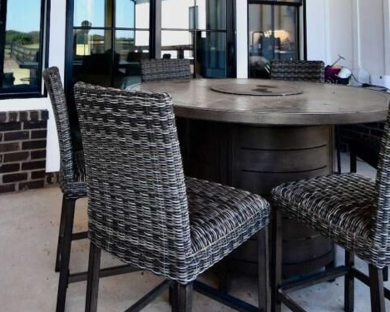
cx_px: 177
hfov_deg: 50.2
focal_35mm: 36
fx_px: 415
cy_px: 1
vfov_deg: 36.9
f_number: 5
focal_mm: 10
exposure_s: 1/100
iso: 200
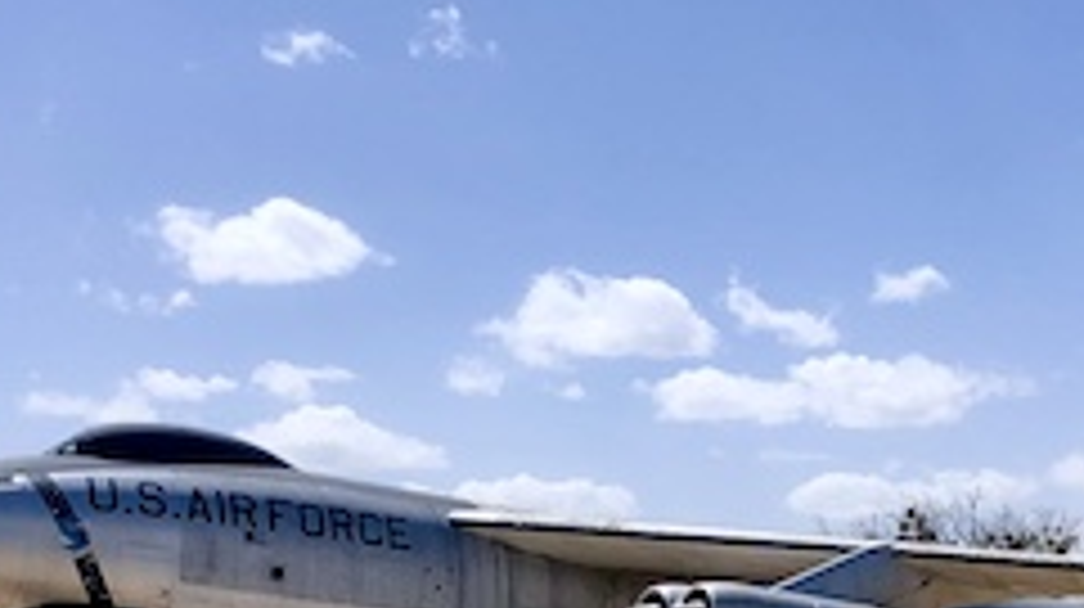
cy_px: 689
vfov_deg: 15.4
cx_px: 562
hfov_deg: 27.9
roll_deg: +0.5
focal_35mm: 76
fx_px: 2182
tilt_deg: +3.6
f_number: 1.8
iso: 20
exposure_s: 1/3205
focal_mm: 4
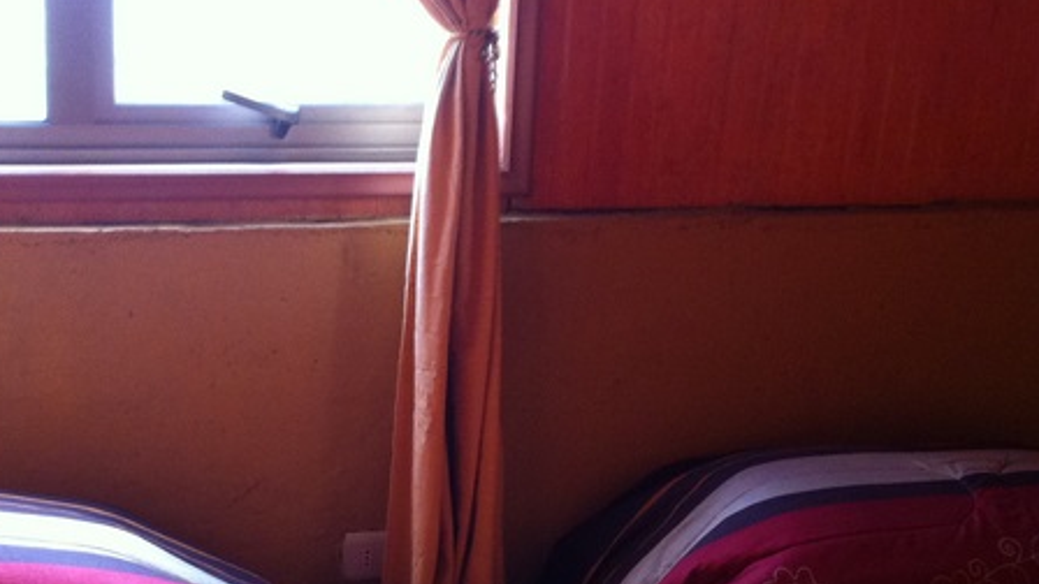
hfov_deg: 30.8
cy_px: 366
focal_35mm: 68
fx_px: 1873
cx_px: 373
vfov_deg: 17.7
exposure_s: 1/15
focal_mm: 3.85
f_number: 2.8
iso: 160
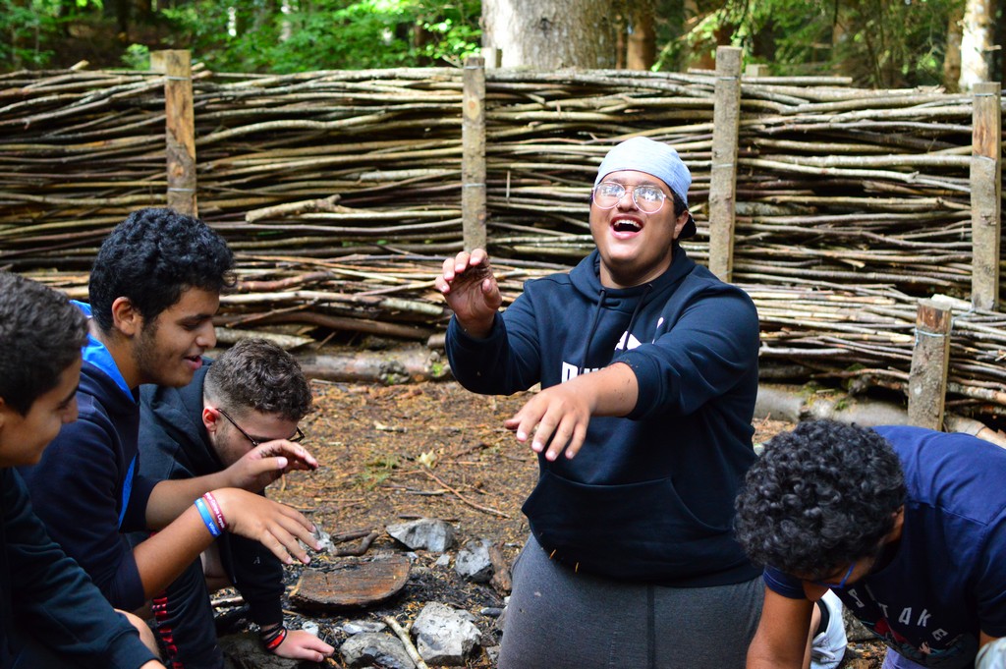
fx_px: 1466
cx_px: 503
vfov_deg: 25.7
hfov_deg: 37.9
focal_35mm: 52
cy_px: 334
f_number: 2.8
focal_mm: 35
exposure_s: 1/640
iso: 1600
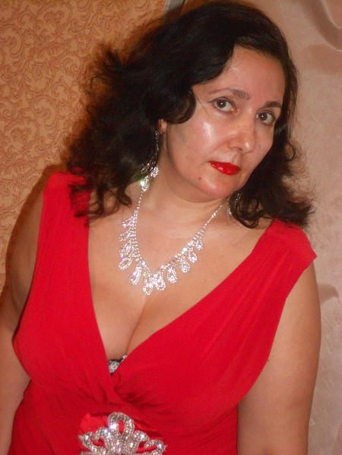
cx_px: 171
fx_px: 1304
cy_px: 228
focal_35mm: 99
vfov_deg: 19.8
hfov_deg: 14.9
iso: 500
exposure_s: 1/60
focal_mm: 17.6
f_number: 5.5
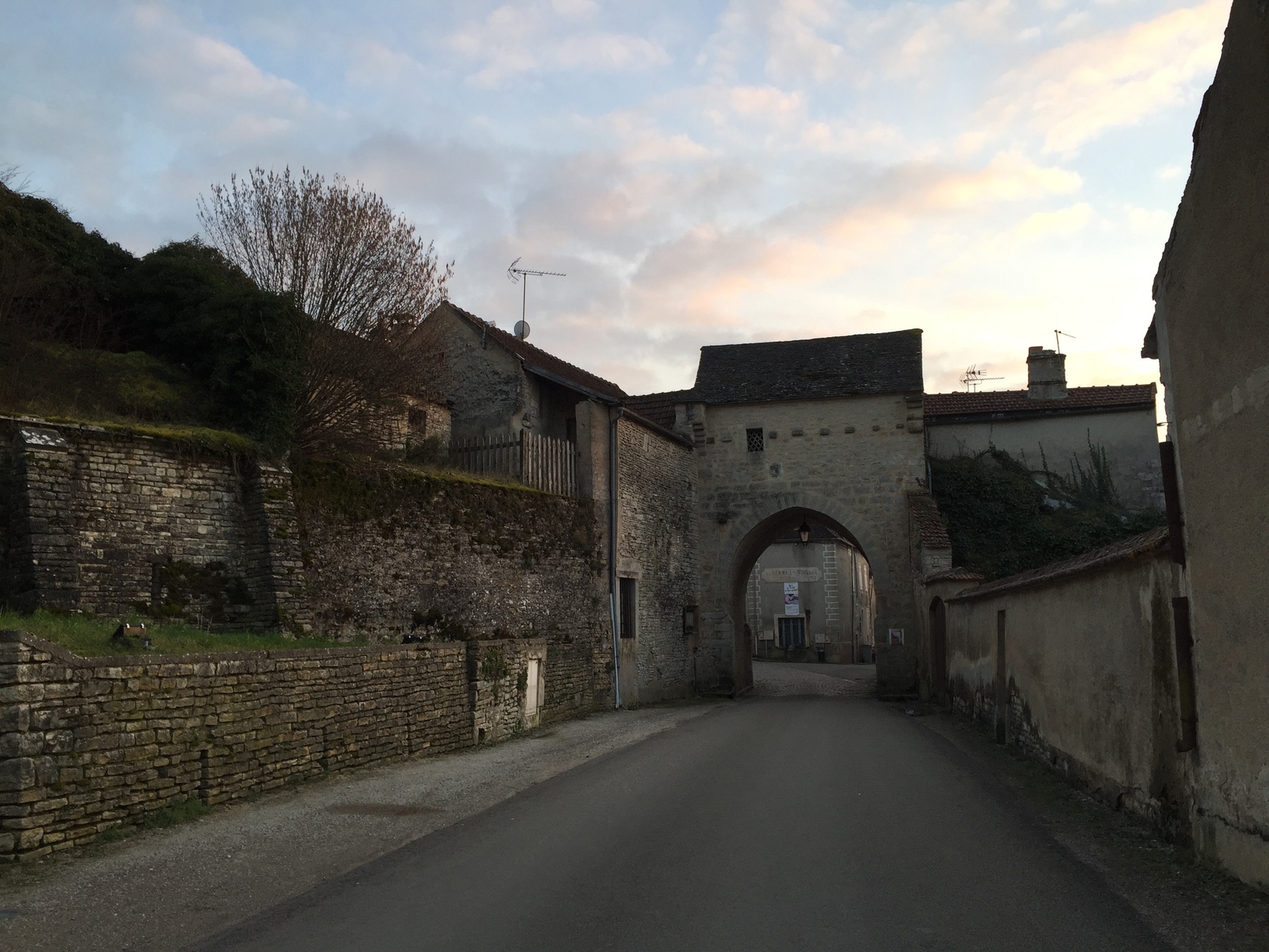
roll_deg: +1.3
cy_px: 476
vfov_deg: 48.2
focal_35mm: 29
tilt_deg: +9.2
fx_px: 1063
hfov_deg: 61.7
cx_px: 634
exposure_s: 1/100
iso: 32
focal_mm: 4.15
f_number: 2.2
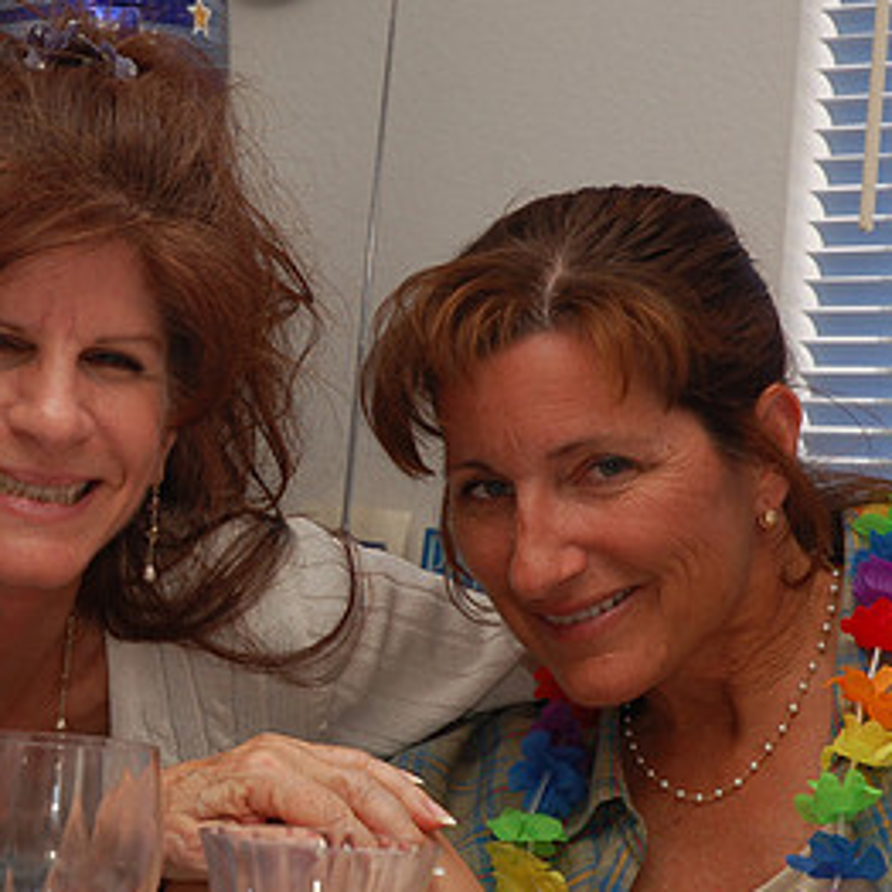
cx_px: 129
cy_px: 429
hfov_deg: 11.2
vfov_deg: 11.3
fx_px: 4517
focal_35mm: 155
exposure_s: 1/60
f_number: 8
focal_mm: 55
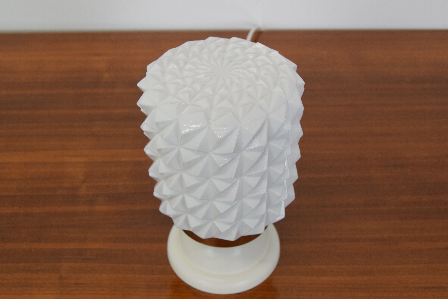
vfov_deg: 29.0
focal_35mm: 46
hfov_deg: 42.3
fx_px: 579
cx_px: 224
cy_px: 150
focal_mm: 31
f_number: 7.1
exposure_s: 1/200
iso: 1600
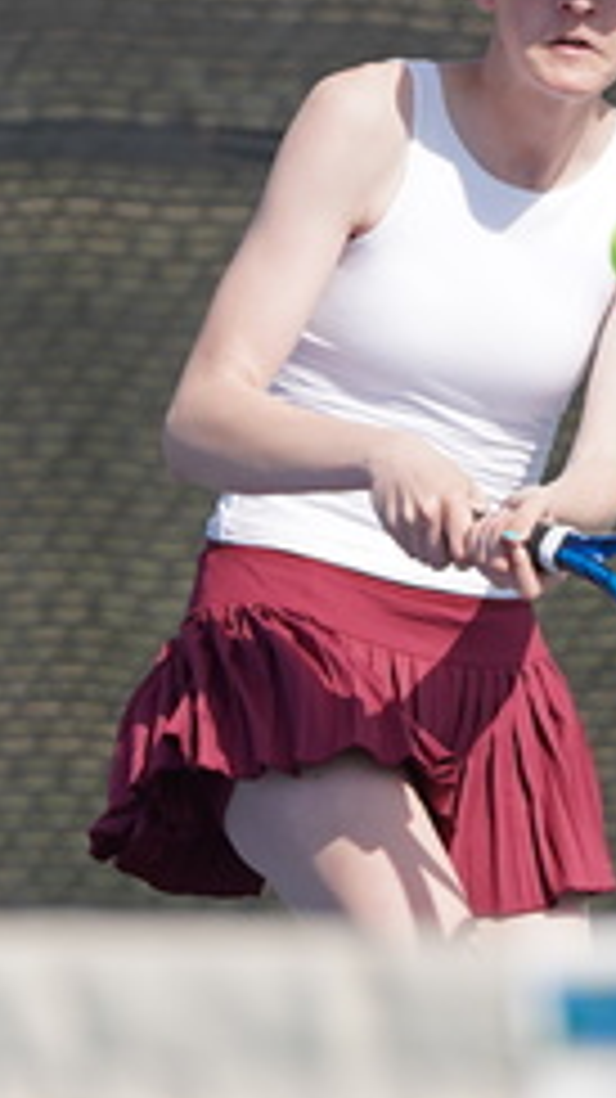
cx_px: 27
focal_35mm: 881
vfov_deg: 2.5
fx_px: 25618
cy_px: 268
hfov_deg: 1.4
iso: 100
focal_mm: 200
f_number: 4.5
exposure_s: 1/1000
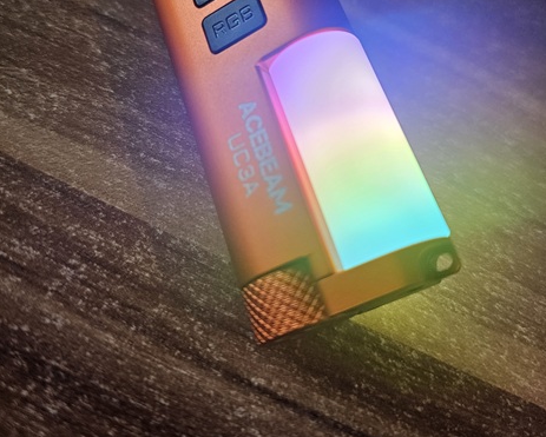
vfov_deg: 46.1
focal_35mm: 31
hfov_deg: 57.1
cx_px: 269
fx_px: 501
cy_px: 131
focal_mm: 6.3
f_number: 1.7
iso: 200
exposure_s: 1/52
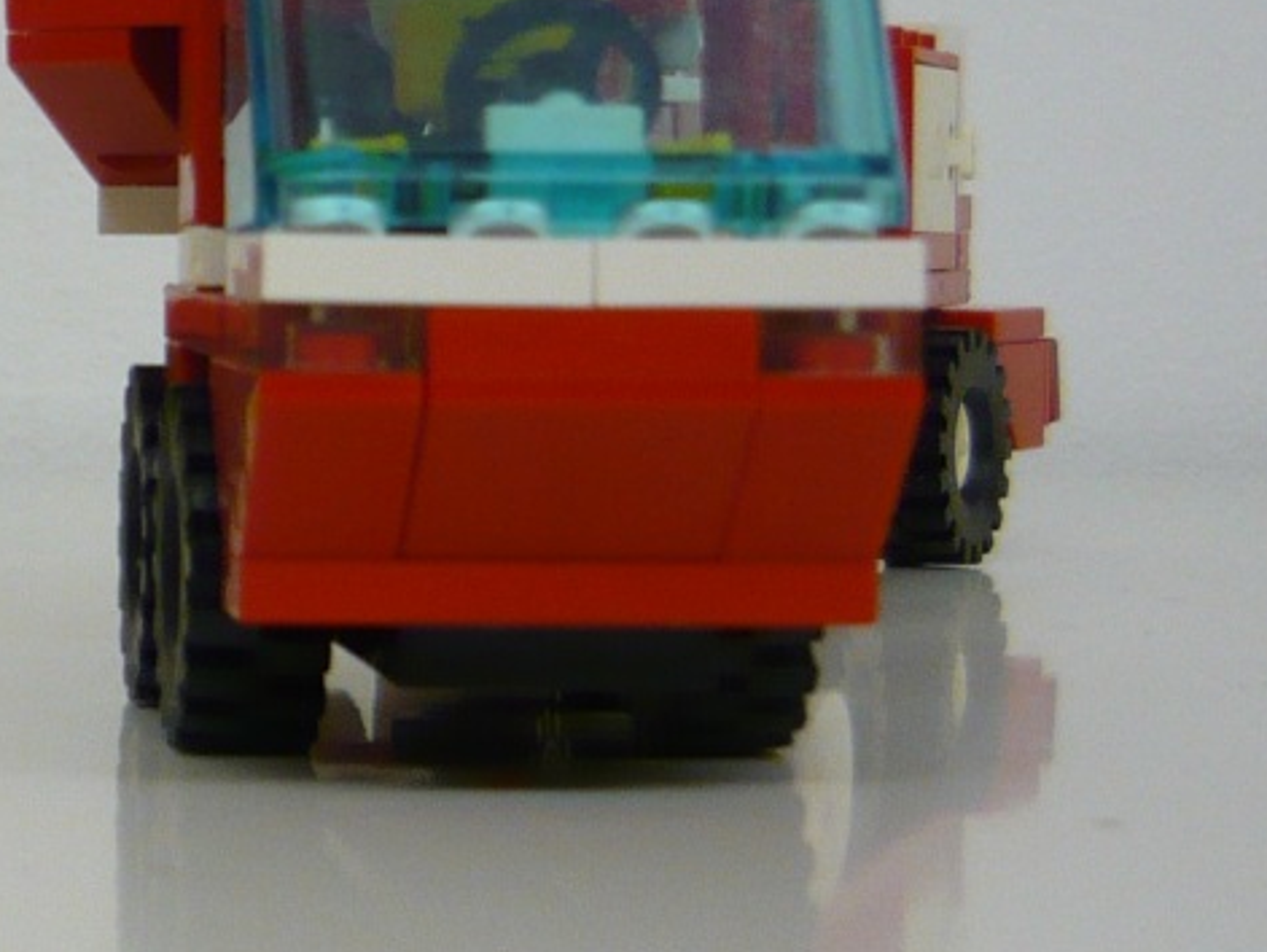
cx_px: -713
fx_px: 4103
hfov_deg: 15.9
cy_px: 204
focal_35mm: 112
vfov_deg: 13.2
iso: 160
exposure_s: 1/30
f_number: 2.8
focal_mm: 5.5
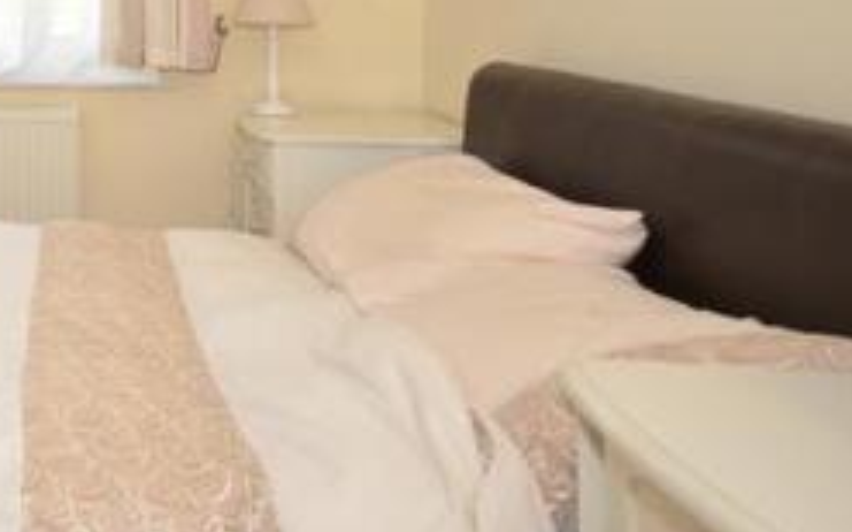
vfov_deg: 25.8
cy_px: -29
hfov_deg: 32.6
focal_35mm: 47
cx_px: -245
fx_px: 1083
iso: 200
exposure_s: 1/80
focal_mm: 11.5
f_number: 5
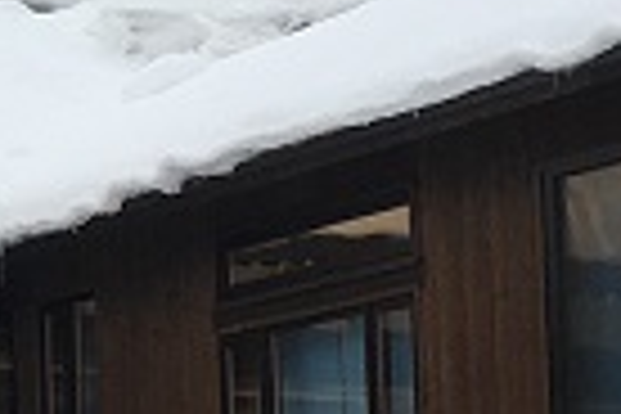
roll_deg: -0.8
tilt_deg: +7.8
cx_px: -778
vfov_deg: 6.2
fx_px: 3812
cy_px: 477
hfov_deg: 8.6
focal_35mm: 221
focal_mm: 4.15
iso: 25
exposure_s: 1/1709
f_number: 2.2
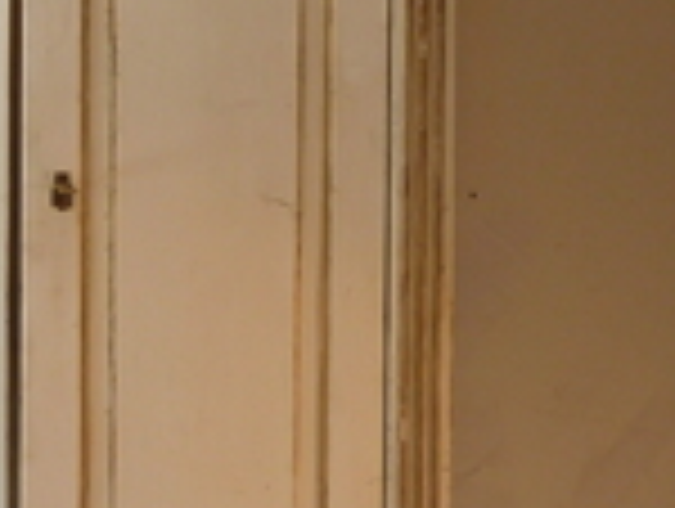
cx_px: -166
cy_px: 521
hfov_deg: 14.8
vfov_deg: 11.5
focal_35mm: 128
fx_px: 2500
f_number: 3.5
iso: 100
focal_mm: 5.3
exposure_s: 1/30
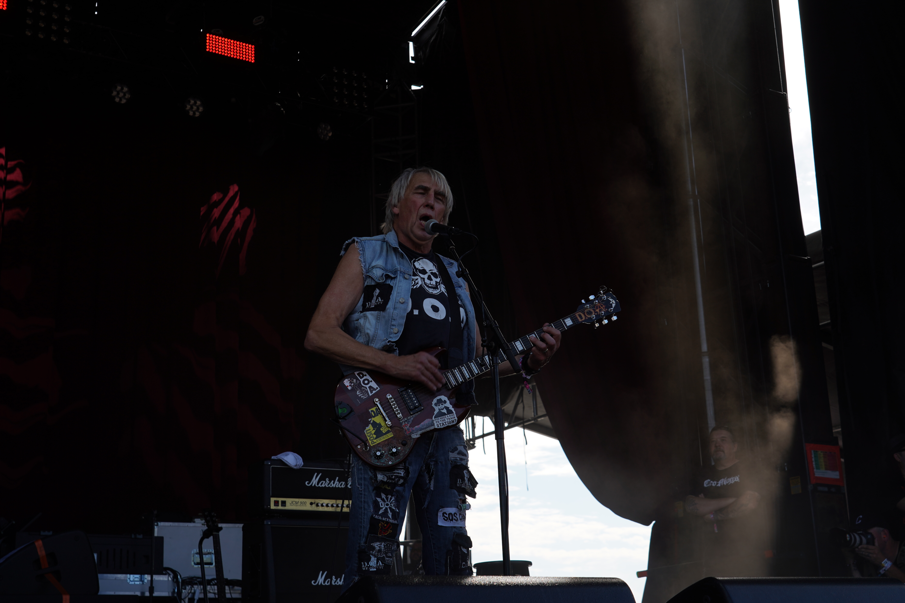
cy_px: 302
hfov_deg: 41.1
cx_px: 452
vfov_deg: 28.1
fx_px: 1207
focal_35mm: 48
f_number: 7.1
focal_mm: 48
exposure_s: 1/320
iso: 100
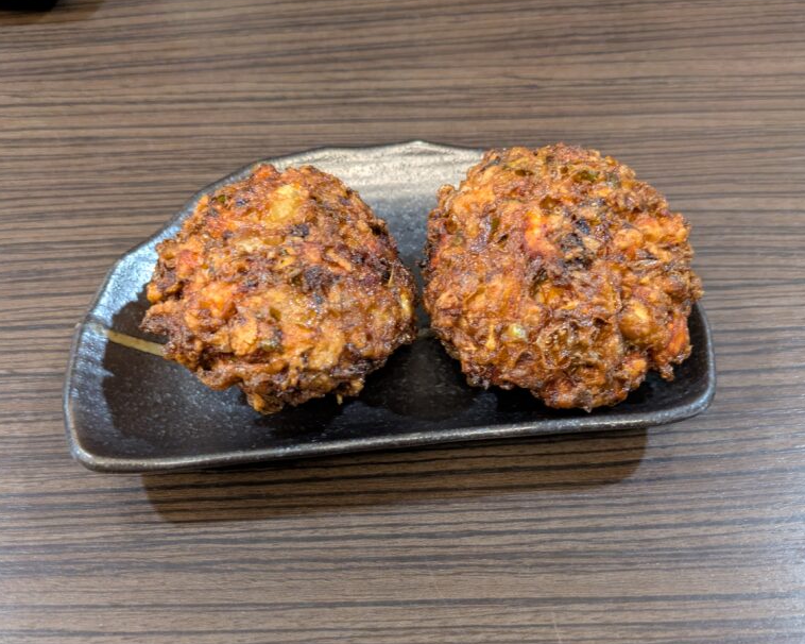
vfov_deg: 44.1
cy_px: 411
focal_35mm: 33
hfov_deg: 54.2
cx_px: 402
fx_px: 786
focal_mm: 5.43
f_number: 1.89
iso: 690
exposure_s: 1/25
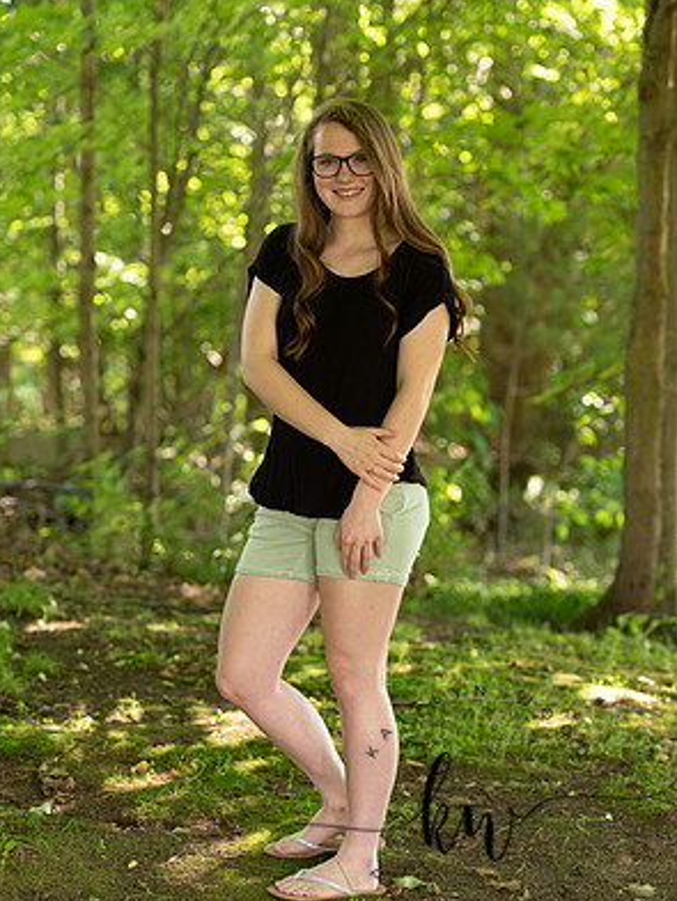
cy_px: 440
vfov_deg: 22.2
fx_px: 2293
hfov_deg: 16.8
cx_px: 337
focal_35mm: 88
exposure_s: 1/200
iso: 400
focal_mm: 80
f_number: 2.8
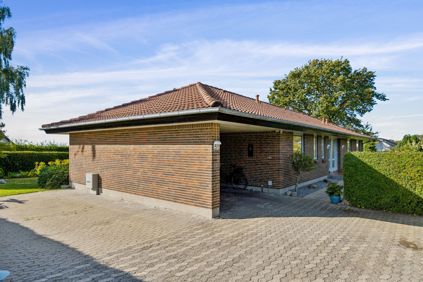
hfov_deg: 77.3
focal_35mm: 22
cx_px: 212
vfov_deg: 56.1
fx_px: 264
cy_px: 141
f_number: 8
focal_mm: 15
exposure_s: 1/800
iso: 200
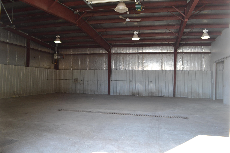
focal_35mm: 27
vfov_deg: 47.9
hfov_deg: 67.4
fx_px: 172
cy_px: 76
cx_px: 115
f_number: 5
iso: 400
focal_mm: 18
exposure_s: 1/100
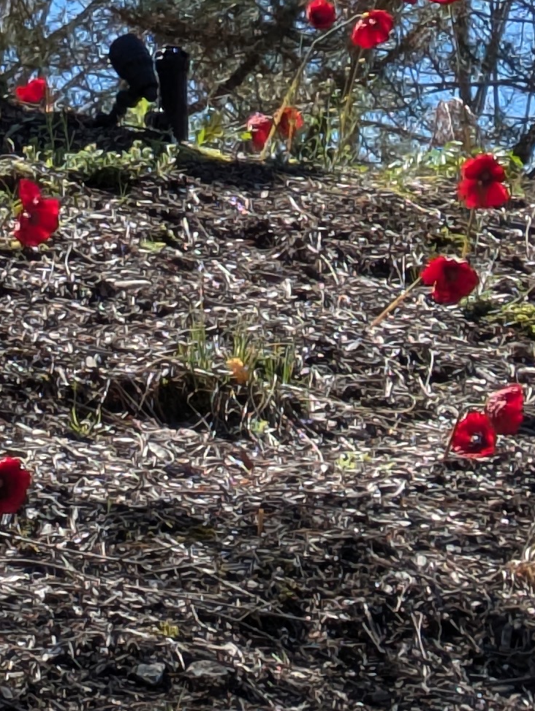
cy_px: -451
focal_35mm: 242
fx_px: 4980
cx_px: -521
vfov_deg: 8.0
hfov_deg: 6.0
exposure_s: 1/1969
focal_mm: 5.43
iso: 44
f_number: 1.89
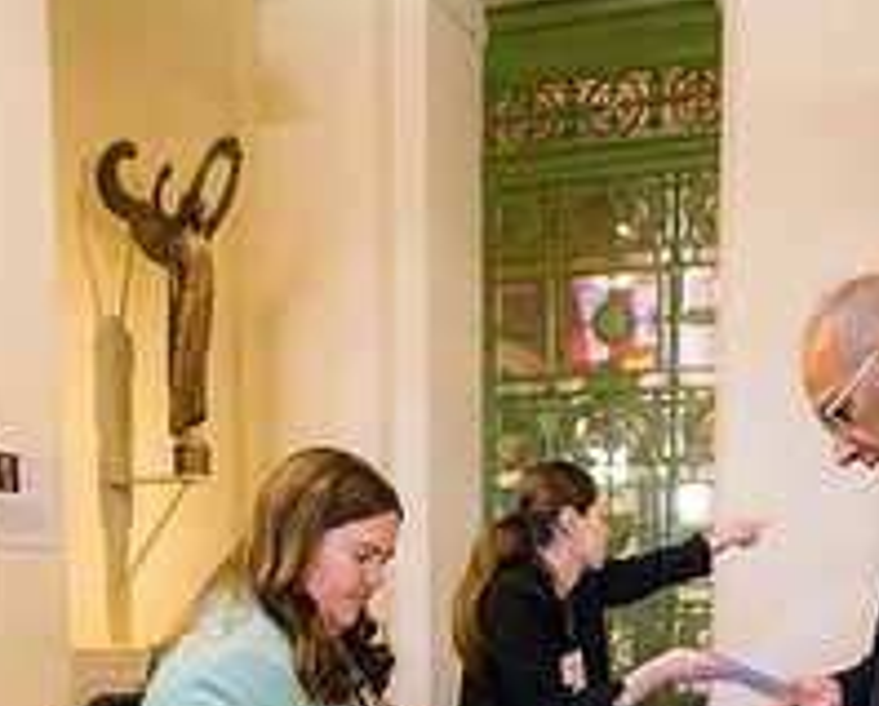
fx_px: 1277
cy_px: 853
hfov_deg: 37.7
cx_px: 564
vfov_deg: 27.2
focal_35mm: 49
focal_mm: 23
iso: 4000
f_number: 4
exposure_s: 1/80
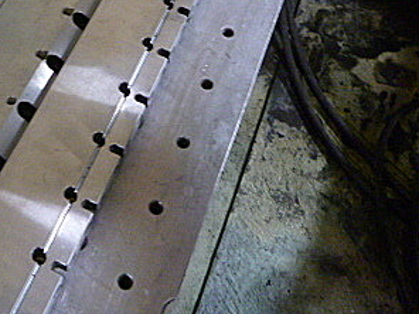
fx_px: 654
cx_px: 69
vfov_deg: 25.9
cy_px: 17
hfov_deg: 34.2
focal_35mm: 54
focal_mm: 4.5
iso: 400
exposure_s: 1/4
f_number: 2.8
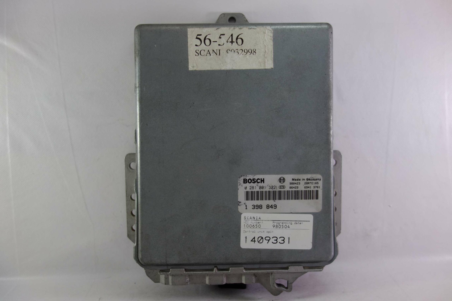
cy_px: 150
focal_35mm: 28
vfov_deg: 46.4
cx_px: 226
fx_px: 352
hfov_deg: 65.5
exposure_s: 1/160
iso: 125
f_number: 1.8
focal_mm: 10.4
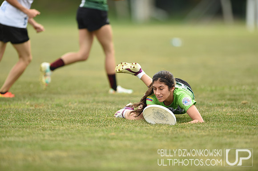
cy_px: 86
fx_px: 2863
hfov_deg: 5.2
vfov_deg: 3.4
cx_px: 129
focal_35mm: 400
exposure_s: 1/1600
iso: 320
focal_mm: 400
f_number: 2.8
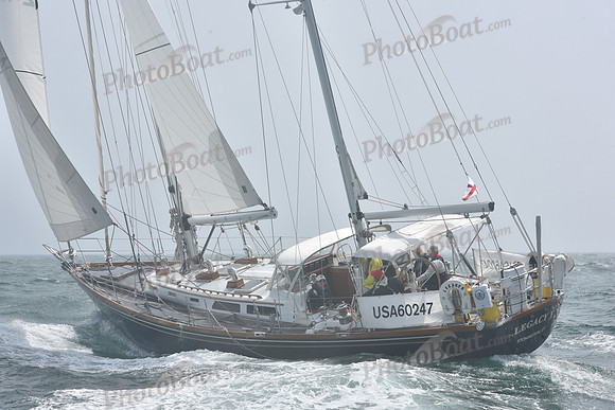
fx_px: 1196
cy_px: 205
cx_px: 308
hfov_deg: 28.8
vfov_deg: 19.5
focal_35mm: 70
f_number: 13
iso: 320
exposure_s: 1/800
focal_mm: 70
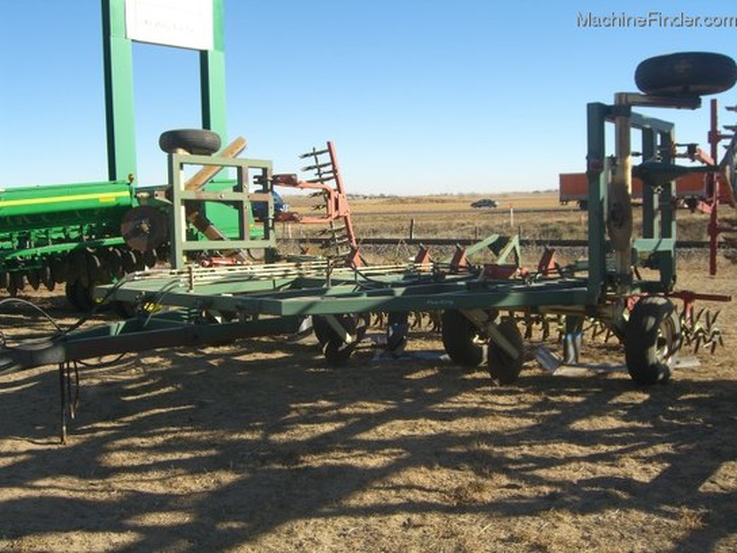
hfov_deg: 49.0
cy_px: 276
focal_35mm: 38
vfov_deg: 37.7
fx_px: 809
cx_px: 368
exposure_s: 1/400
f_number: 4
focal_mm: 7.9
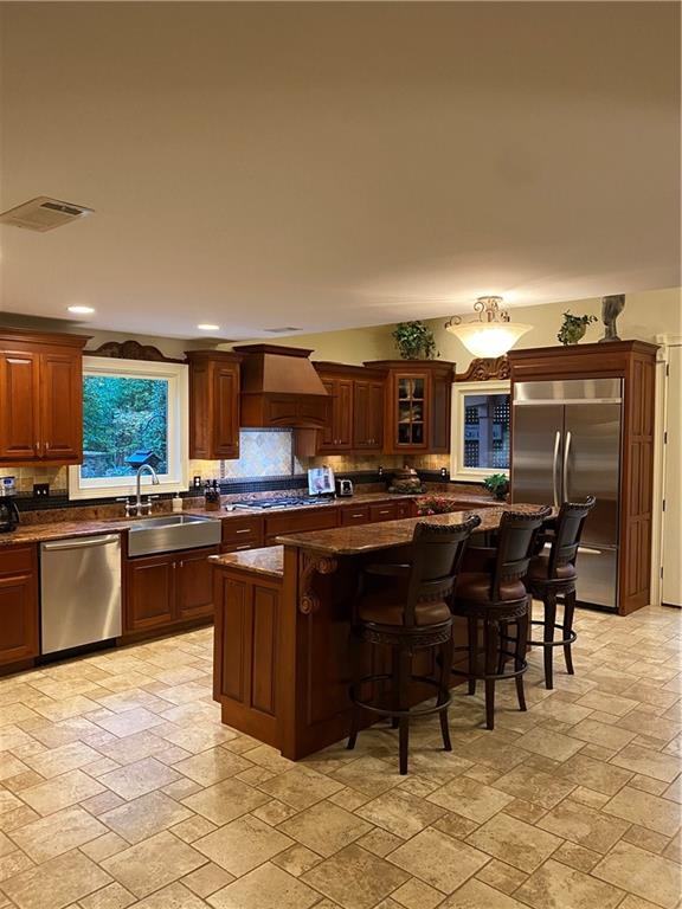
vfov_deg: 67.3
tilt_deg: -2.1
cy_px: 454
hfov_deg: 53.1
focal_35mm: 26
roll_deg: +0.2
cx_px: 341
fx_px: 683
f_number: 1.8
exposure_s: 1/60
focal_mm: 4.25
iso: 400
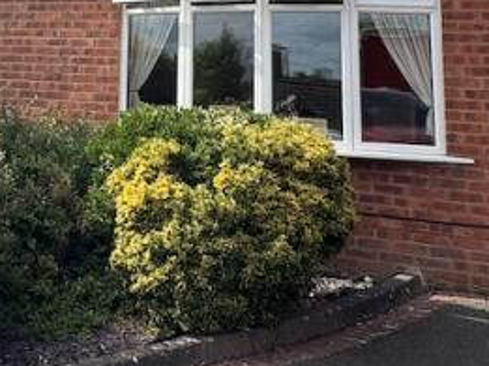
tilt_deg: +7.9
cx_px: -6
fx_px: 776
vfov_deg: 25.0
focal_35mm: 55
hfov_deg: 32.1
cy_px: -19
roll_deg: -3.5
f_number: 2.2
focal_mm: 2.22
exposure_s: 1/1063
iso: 50
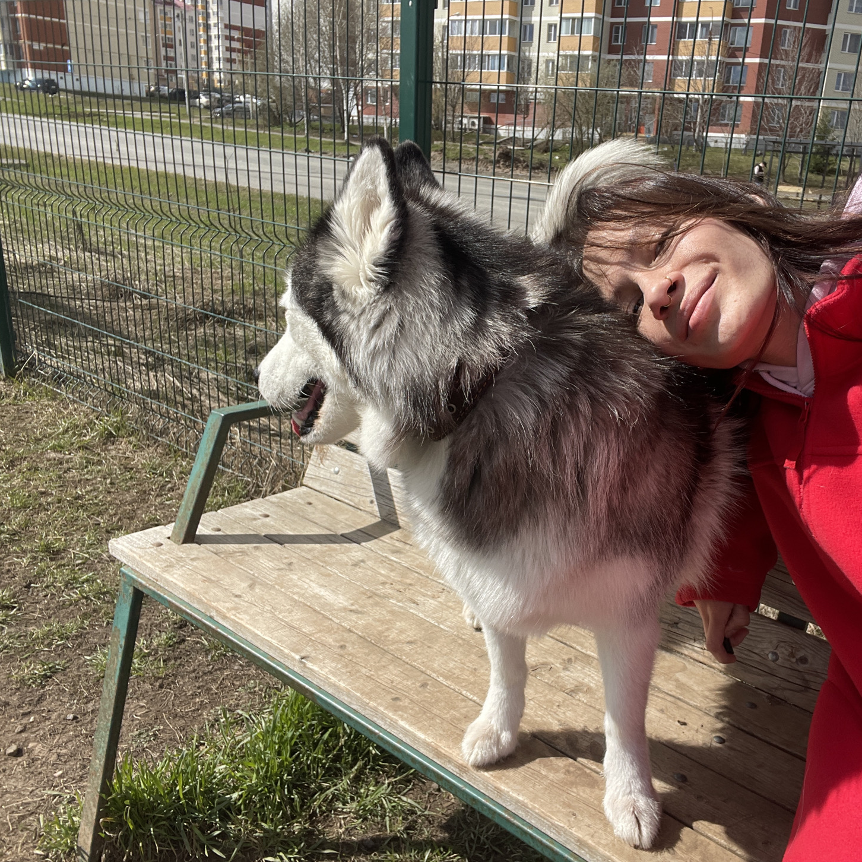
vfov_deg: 57.3
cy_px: 439
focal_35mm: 28
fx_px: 789
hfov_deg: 56.5
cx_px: 548
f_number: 2.2
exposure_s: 1/1225
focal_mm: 2.71
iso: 25
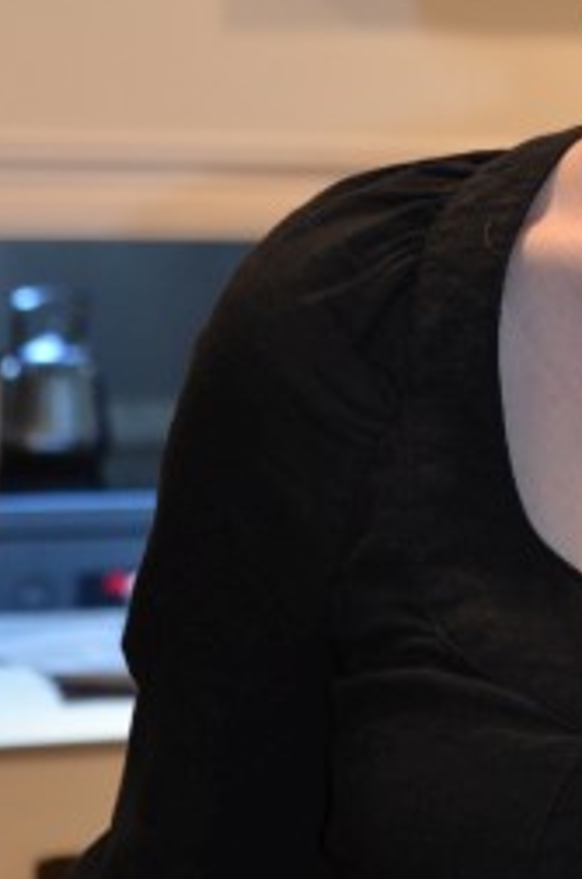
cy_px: -160
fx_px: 4991
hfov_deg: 6.6
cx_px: 786
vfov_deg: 9.9
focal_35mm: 205
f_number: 5
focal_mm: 50
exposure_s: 1/60
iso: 720
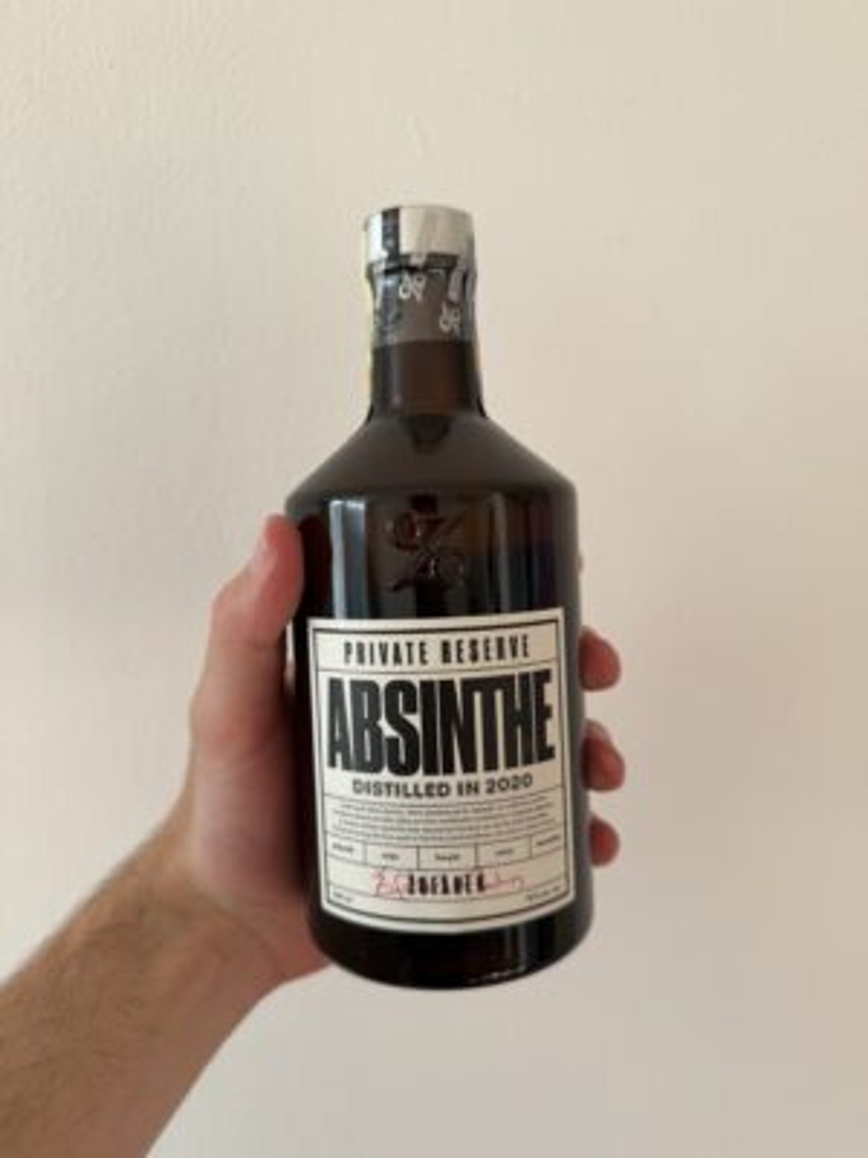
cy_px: 579
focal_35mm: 24
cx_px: 434
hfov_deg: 56.8
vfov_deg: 71.6
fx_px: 802
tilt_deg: -8.9
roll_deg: -1.4
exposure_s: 1/121
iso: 50
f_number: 1.78
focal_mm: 6.76
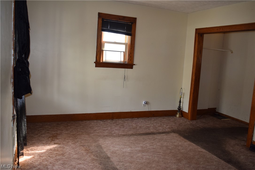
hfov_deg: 59.5
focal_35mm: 32
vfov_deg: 41.7
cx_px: 128
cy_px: 85
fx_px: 223
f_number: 4.5
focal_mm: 21
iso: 800
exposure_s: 1/80
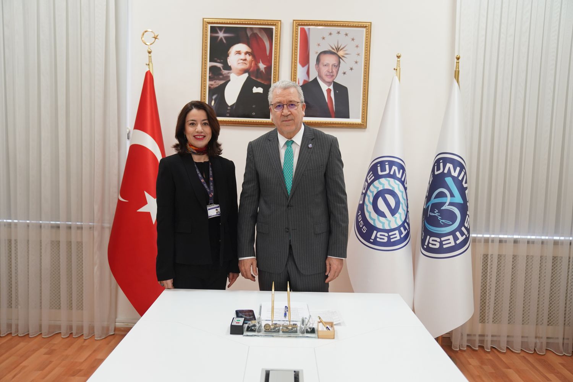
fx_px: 509
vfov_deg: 41.1
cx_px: 286
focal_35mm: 32
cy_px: 191
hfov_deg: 58.7
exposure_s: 1/125
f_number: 3.2
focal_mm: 32
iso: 1600
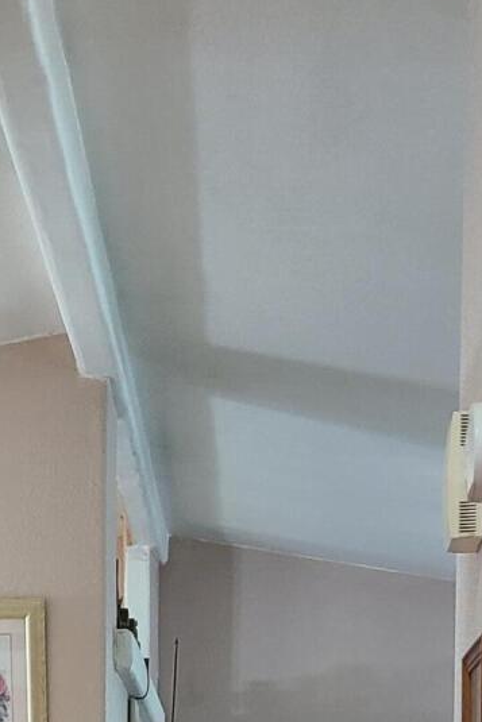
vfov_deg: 17.6
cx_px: 61
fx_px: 2027
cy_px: 1155
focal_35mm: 101
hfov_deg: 13.5
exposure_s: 1/40
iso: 320
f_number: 1.8
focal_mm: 5.4
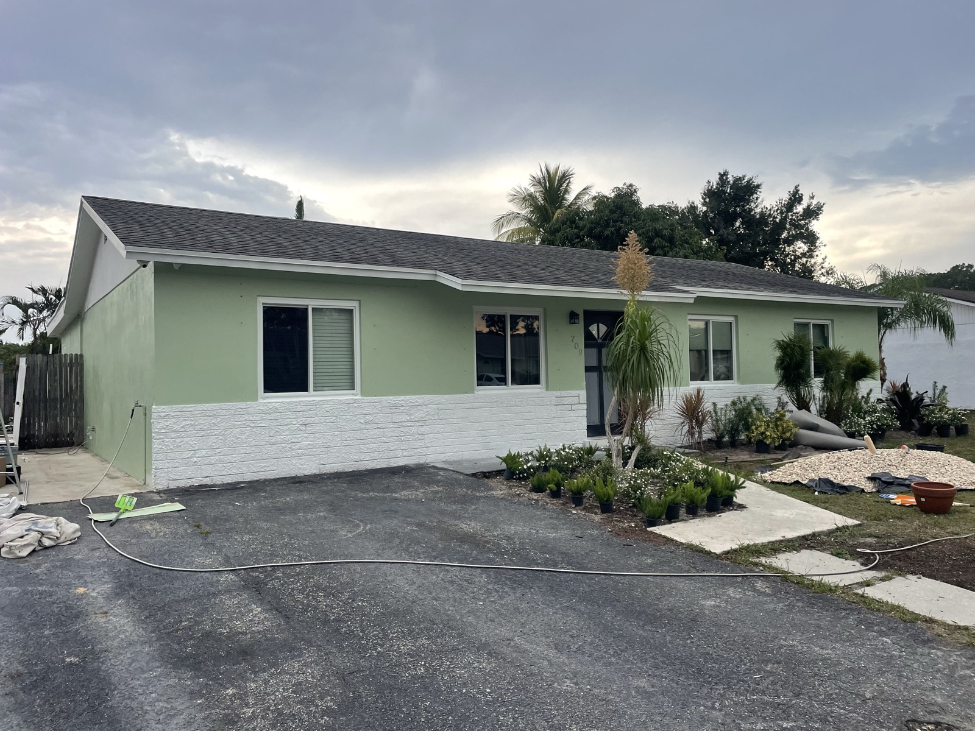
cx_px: 488
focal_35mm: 26
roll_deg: +1.4
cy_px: 366
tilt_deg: +0.6
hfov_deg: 67.3
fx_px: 732
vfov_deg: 53.1
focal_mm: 4.2
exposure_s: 1/121
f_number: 1.6
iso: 125
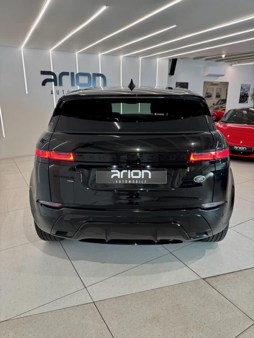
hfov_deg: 56.8
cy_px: 169
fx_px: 235
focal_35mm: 24
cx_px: 127
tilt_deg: -16.8
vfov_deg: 71.6
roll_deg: -1.5
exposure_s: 1/100
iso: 160
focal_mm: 6.76
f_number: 1.78
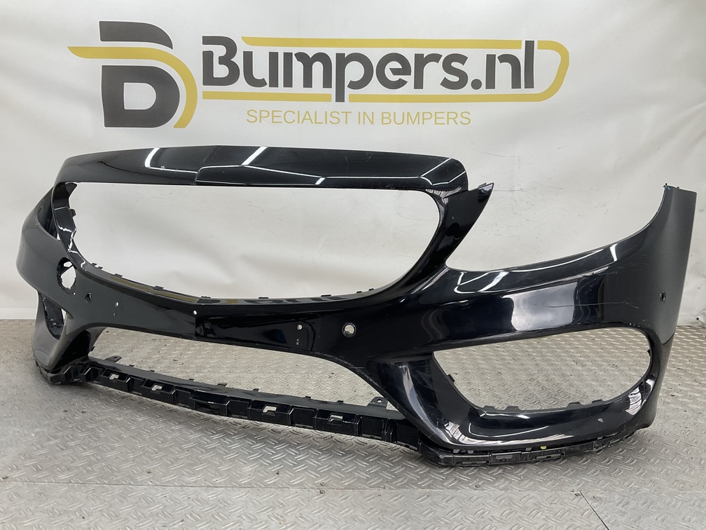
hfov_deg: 61.7
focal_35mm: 29
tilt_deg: -9.1
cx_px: 353
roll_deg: -2.6
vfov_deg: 48.2
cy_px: 265
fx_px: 591
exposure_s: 1/120
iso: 20
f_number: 1.8
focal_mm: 3
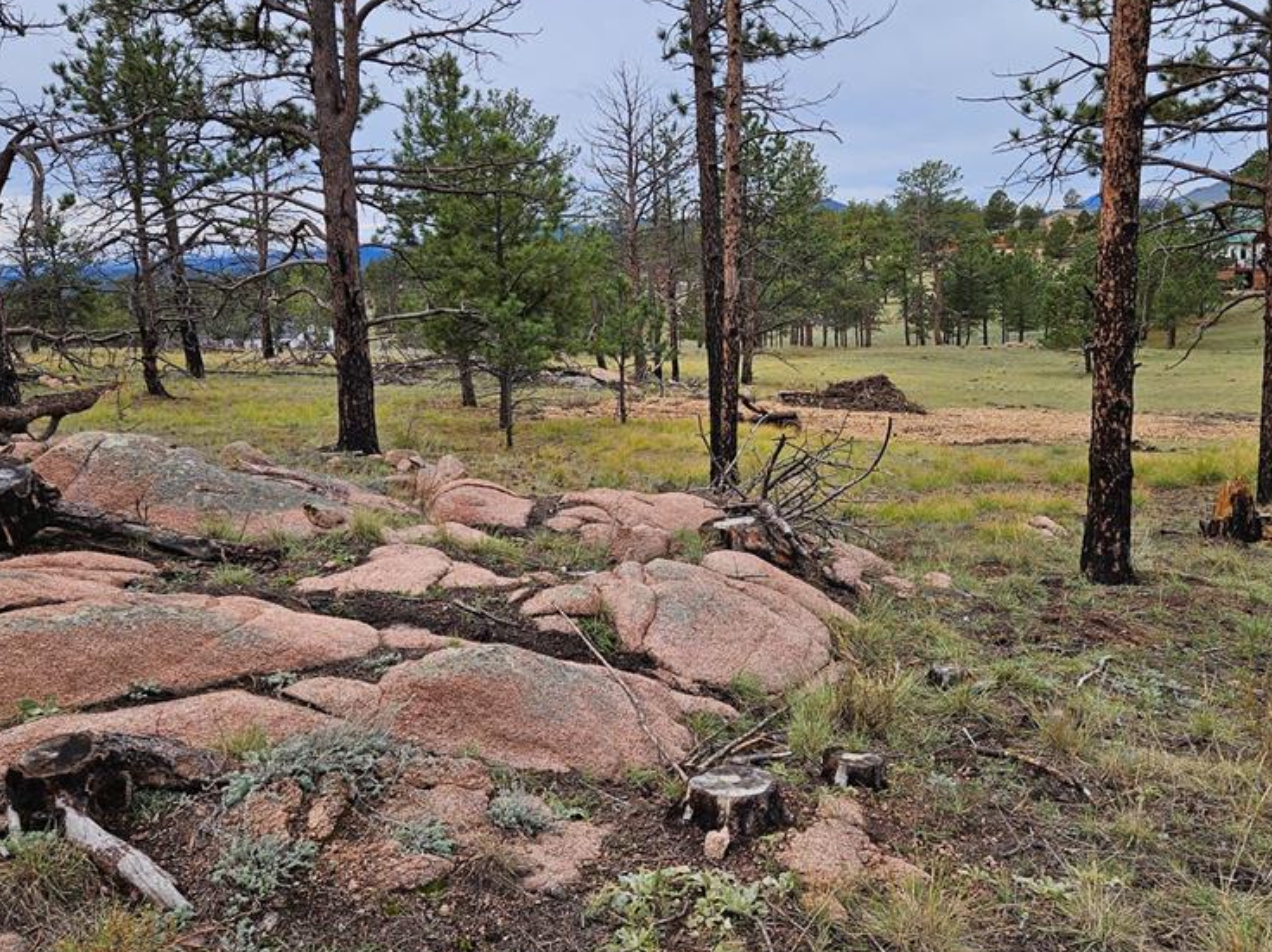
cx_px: 702
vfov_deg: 43.8
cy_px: 362
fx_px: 1175
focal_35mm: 32
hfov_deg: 56.7
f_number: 1.8
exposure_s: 1/1163
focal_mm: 5.4
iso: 25
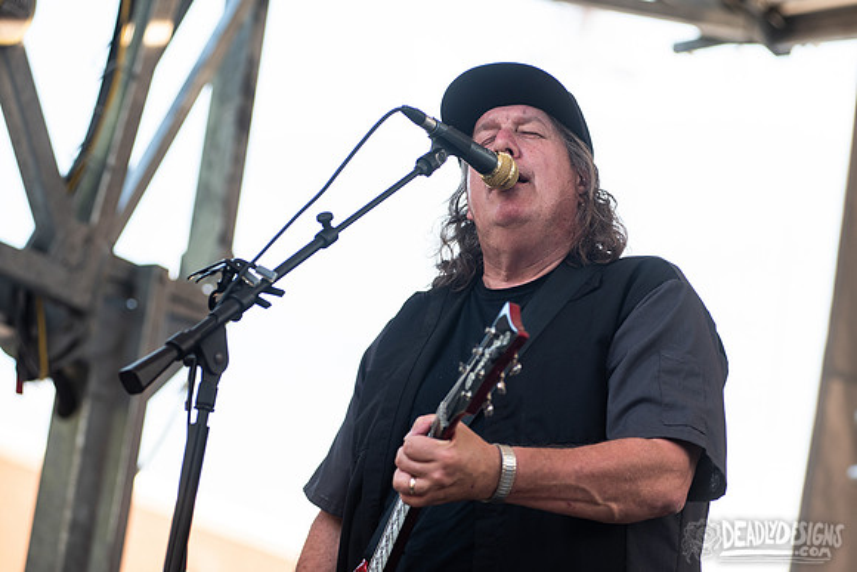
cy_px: 261
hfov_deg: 18.8
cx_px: 467
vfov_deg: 12.6
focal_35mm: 109
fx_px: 2592
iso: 400
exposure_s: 1/400
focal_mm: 100
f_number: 4
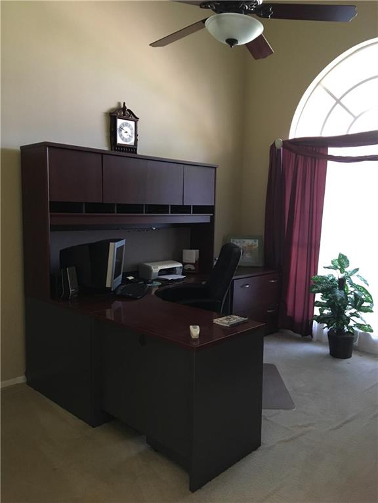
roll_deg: -0.7
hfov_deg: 48.2
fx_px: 422
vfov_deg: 61.7
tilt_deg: -5.9
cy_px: 252
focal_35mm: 29
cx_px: 189
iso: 160
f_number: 2.2
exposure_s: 1/30
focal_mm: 4.15
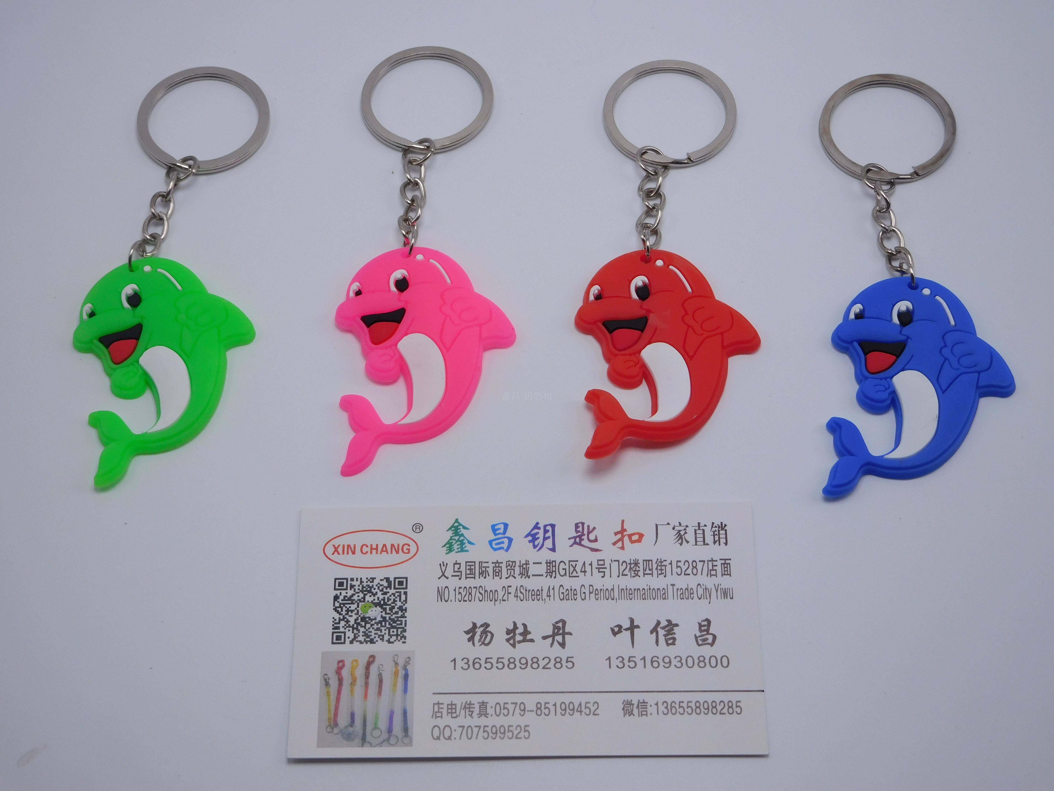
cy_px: 396
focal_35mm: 70
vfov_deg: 21.0
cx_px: 527
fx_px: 2131
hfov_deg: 27.8
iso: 125
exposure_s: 1/640
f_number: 4.5
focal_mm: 12.5
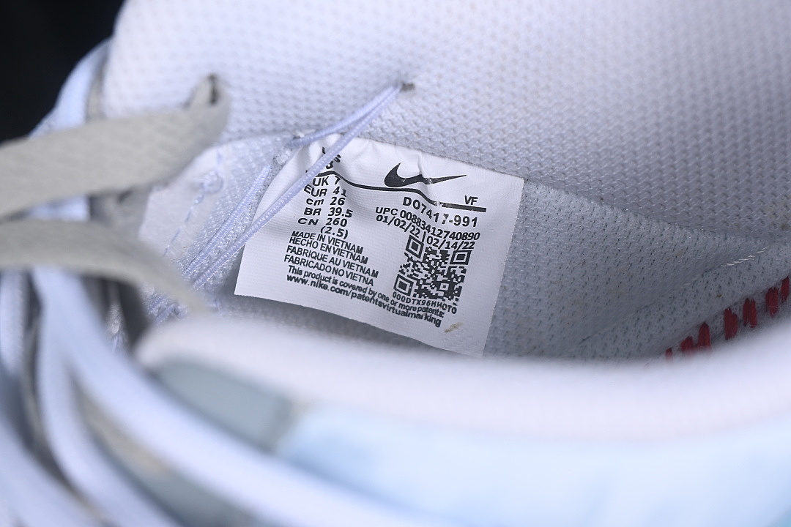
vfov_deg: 18.2
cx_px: 396
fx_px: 1648
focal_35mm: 75
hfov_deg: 27.0
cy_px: 264
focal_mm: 50
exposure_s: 1/80
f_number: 7.1
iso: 160
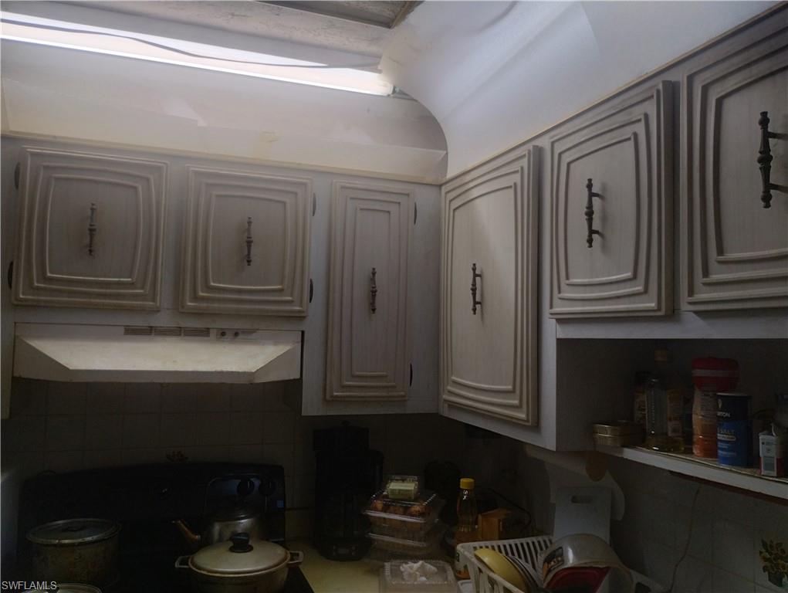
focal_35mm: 28
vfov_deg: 49.8
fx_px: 638
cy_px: 296
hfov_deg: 63.4
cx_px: 394
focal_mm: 4.27
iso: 325
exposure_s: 1/60
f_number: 1.8
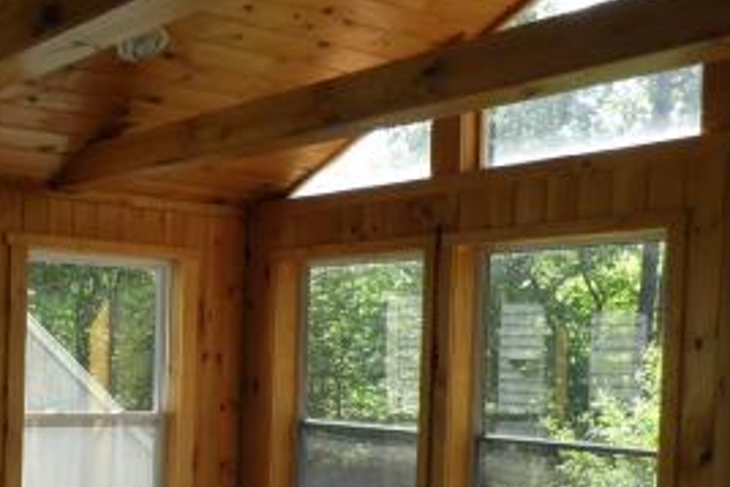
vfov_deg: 24.6
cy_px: 403
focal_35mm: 54
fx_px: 1096
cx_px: 74
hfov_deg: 34.8
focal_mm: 4.3
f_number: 3.3
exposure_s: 1/250
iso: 100
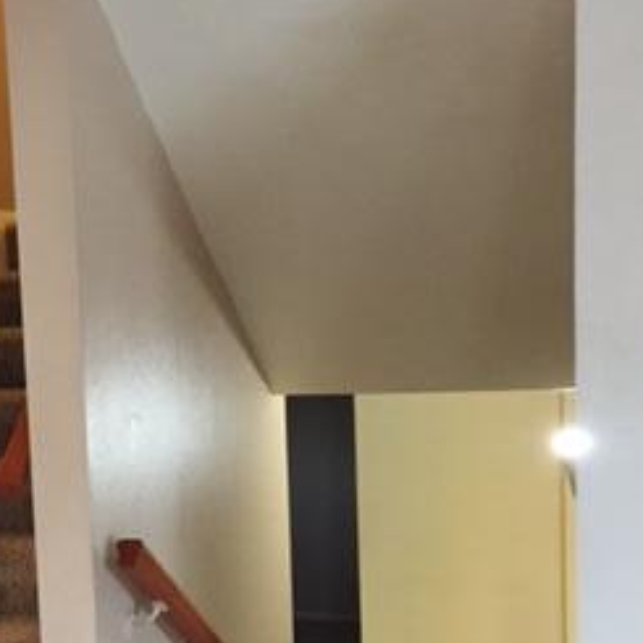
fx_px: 1408
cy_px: 444
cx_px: 47
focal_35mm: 67
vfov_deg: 25.5
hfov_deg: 24.9
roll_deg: +3.7
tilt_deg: -7.7
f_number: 2.2
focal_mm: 4.15
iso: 250
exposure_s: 1/30
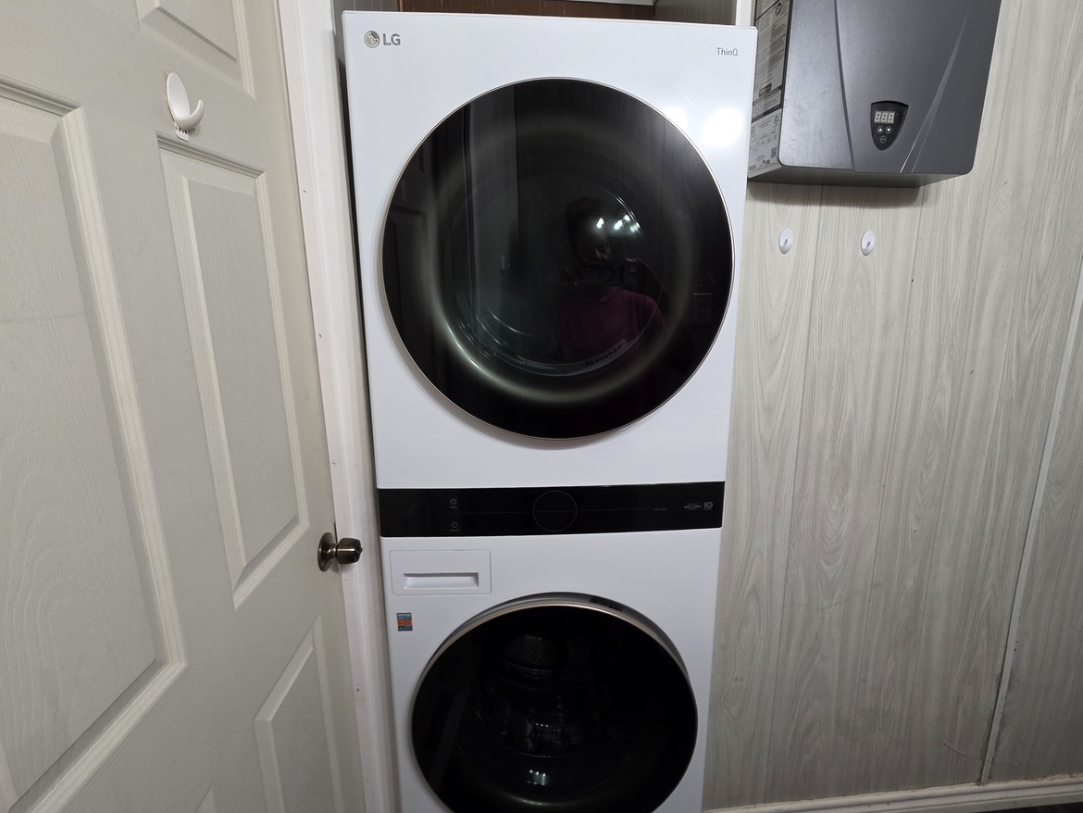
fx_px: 501
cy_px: 393
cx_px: 573
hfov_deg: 94.4
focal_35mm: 16
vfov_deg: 78.1
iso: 200
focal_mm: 2.2
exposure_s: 1/60
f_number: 1.9
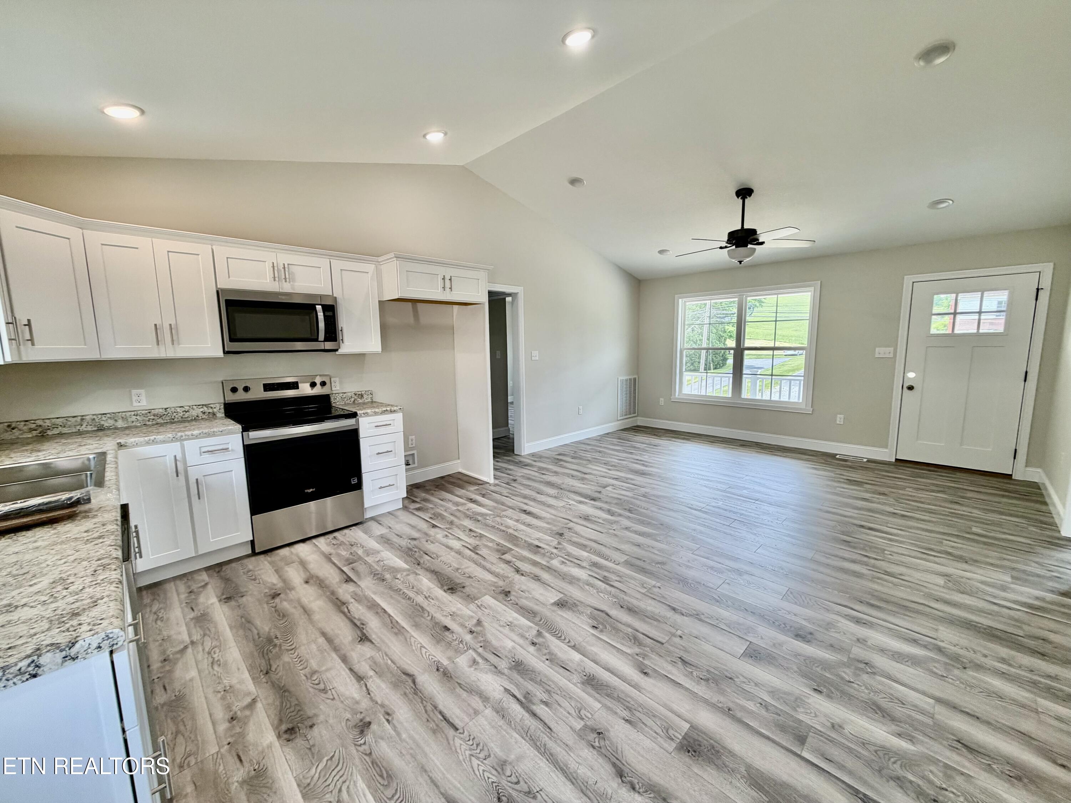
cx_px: 536
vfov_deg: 85.7
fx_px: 433
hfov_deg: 102.1
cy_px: 402
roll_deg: +0.7
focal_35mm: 14
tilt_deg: -7.5
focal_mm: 2.22
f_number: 2.2
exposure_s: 1/120
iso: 100
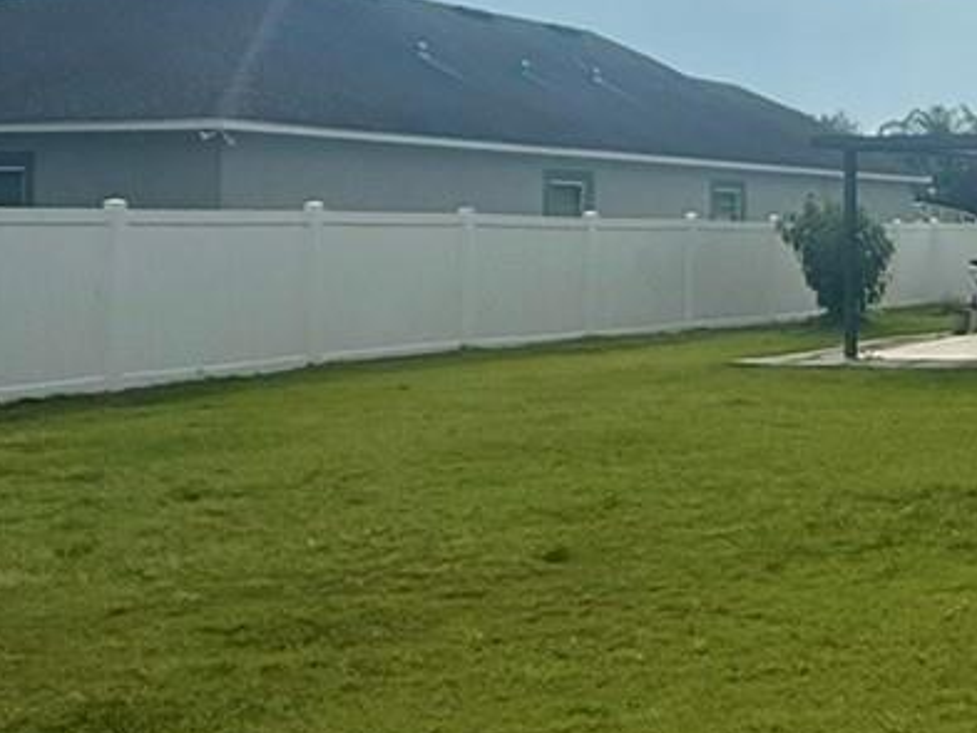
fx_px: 1609
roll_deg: +0.5
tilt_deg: +2.8
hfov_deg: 26.6
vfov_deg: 25.4
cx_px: 1377
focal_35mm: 57
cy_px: 191
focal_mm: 2.22
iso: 50
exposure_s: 1/5155
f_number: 2.2
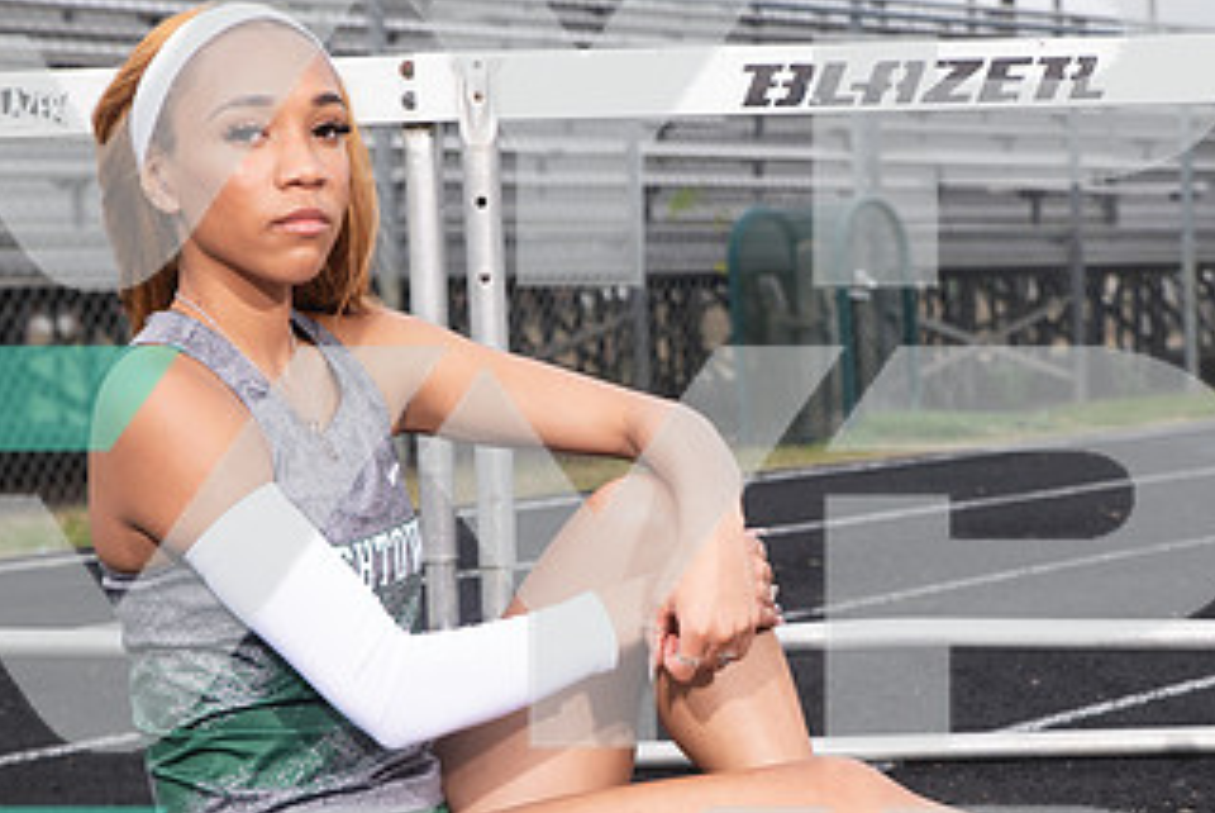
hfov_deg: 19.4
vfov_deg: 13.0
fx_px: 3547
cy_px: 549
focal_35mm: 105
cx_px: 752
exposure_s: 1/400
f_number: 6.3
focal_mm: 58
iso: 250
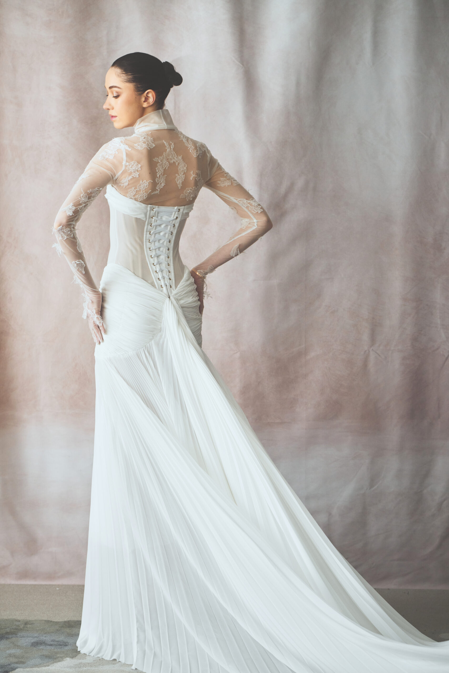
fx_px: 1590
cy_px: 336
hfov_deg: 16.1
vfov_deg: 23.9
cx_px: 224
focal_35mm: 85
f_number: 4
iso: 800
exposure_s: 1/320
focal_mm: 85
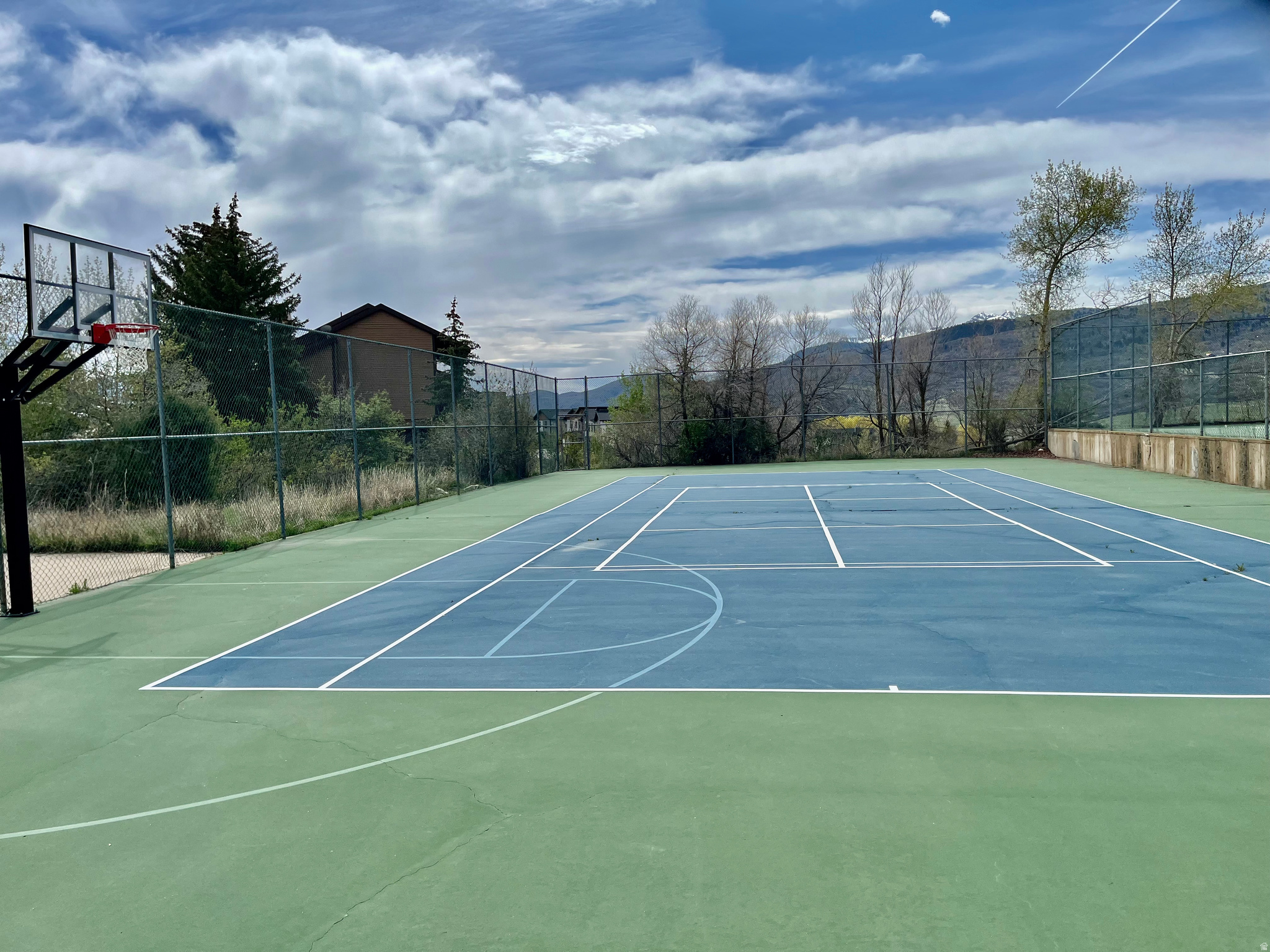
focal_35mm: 26
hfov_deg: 67.3
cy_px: 476
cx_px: 635
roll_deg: +1.6
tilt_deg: -3.3
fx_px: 954
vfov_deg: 53.1
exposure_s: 1/6494
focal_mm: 5.1
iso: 50
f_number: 1.6
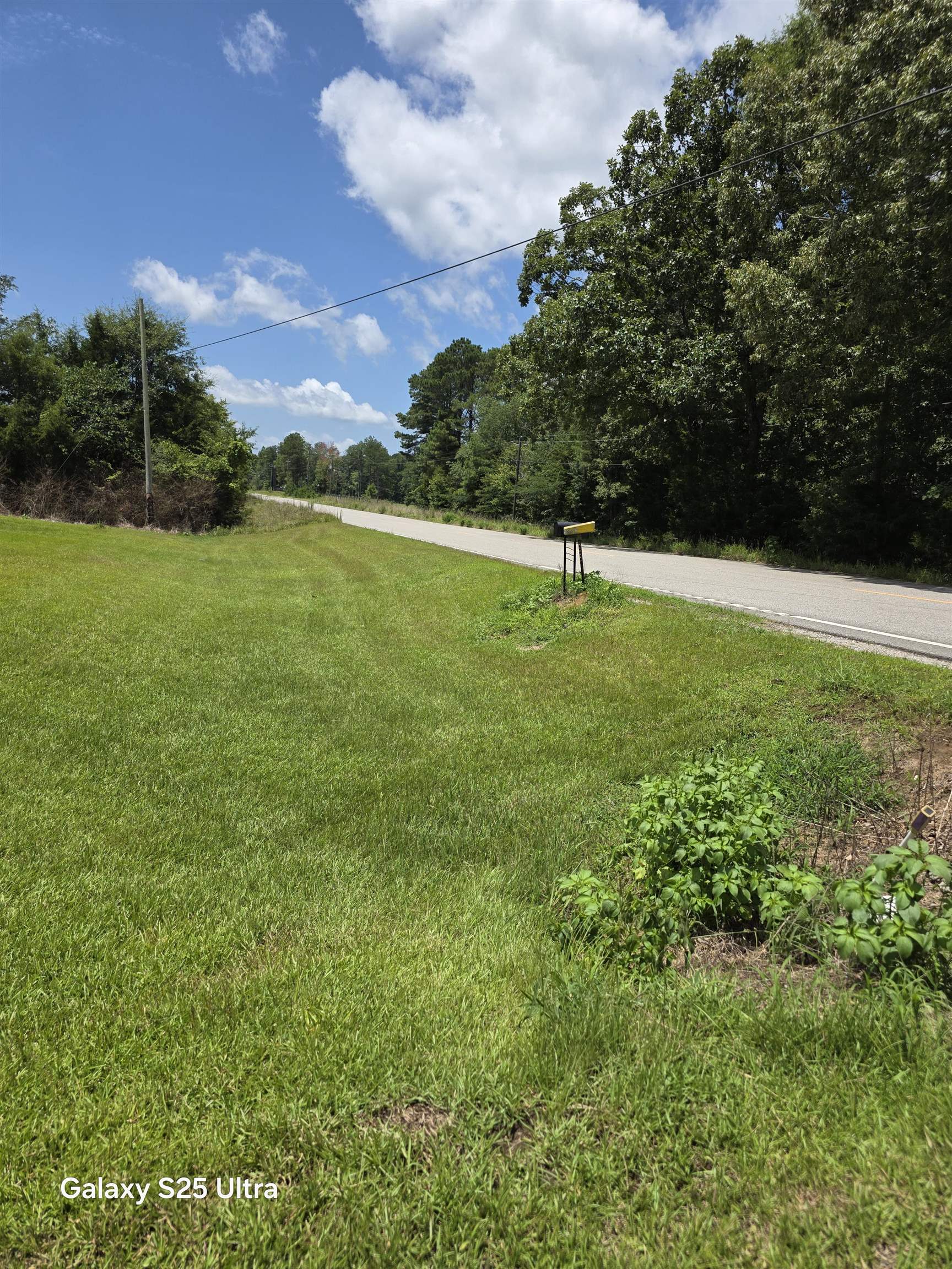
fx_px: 843
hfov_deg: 58.9
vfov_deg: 73.9
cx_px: 476
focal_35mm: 23
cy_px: 634
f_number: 1.7
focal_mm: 6.3
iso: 80
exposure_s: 1/7944
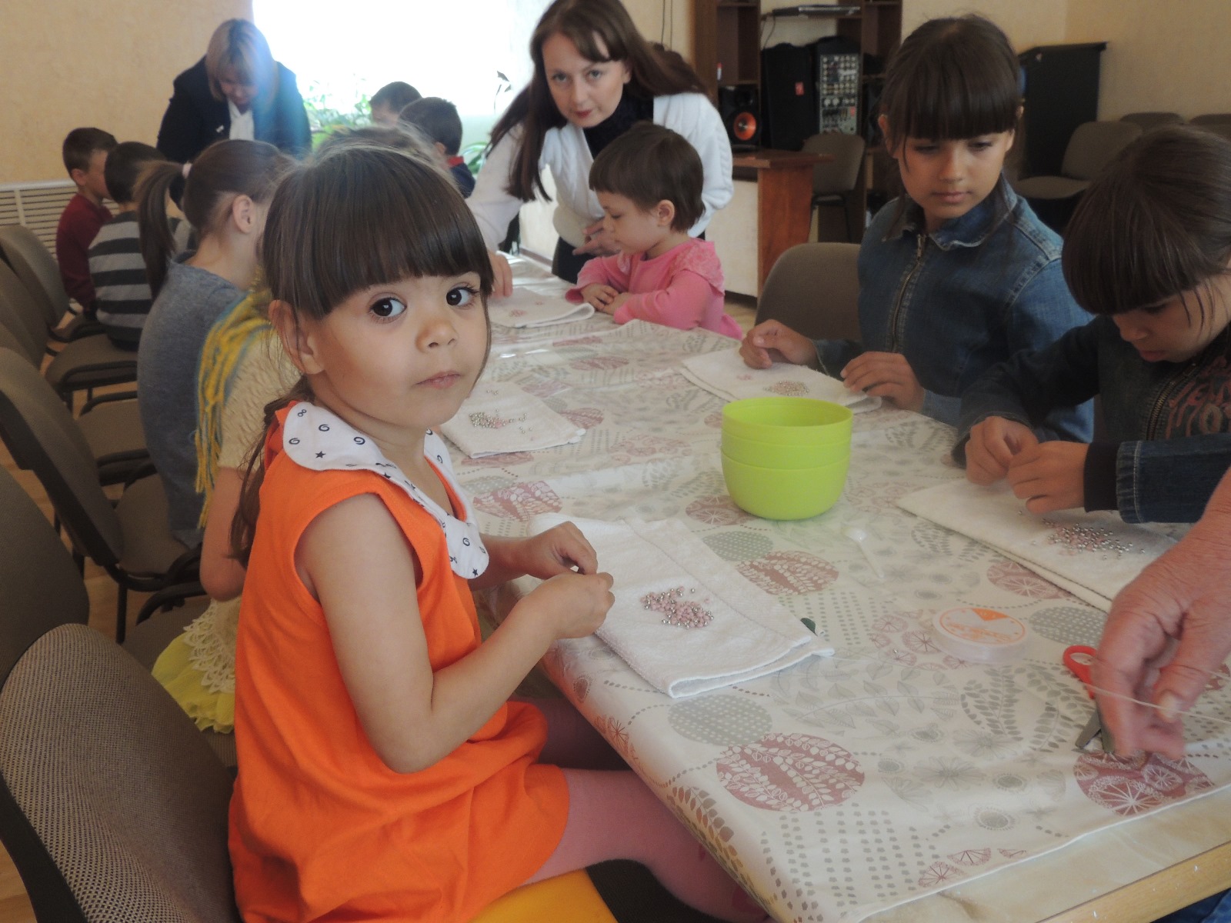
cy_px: 462
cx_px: 616
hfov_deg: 55.4
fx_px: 1174
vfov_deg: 42.9
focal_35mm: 33
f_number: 3.2
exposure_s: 1/50
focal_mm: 5.8
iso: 280
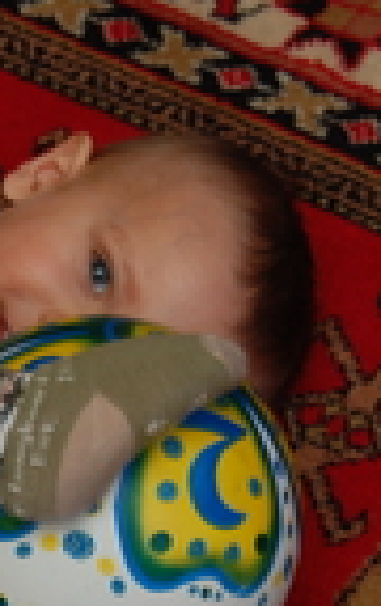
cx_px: -68
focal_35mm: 182
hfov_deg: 7.2
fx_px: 3009
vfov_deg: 11.5
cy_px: 468
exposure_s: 1/60
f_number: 4.8
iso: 400
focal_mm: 38
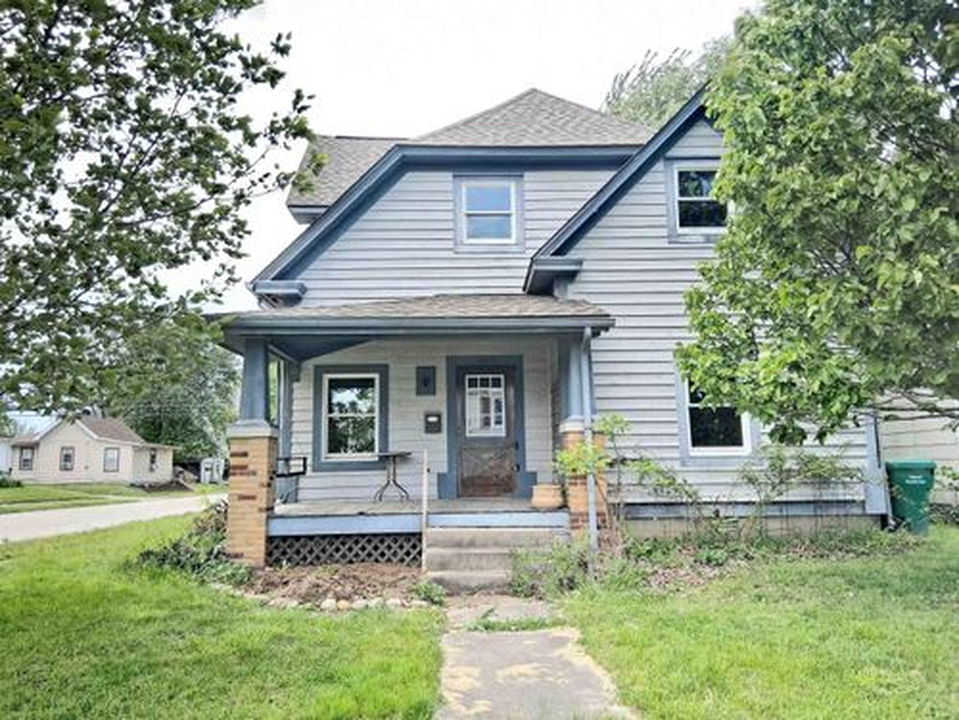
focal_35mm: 26
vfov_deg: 53.1
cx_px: 480
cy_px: 360
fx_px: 720
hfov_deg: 67.3
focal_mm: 3.98
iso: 64
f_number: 1.8
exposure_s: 1/120
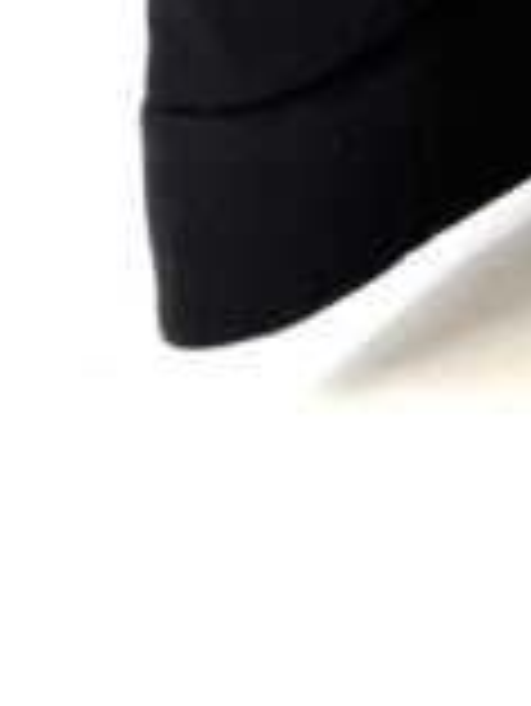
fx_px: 2492
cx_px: 1323
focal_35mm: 122
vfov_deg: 12.4
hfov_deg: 10.3
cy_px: -1025
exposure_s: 1/121
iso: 64
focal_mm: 6.76
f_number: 1.78
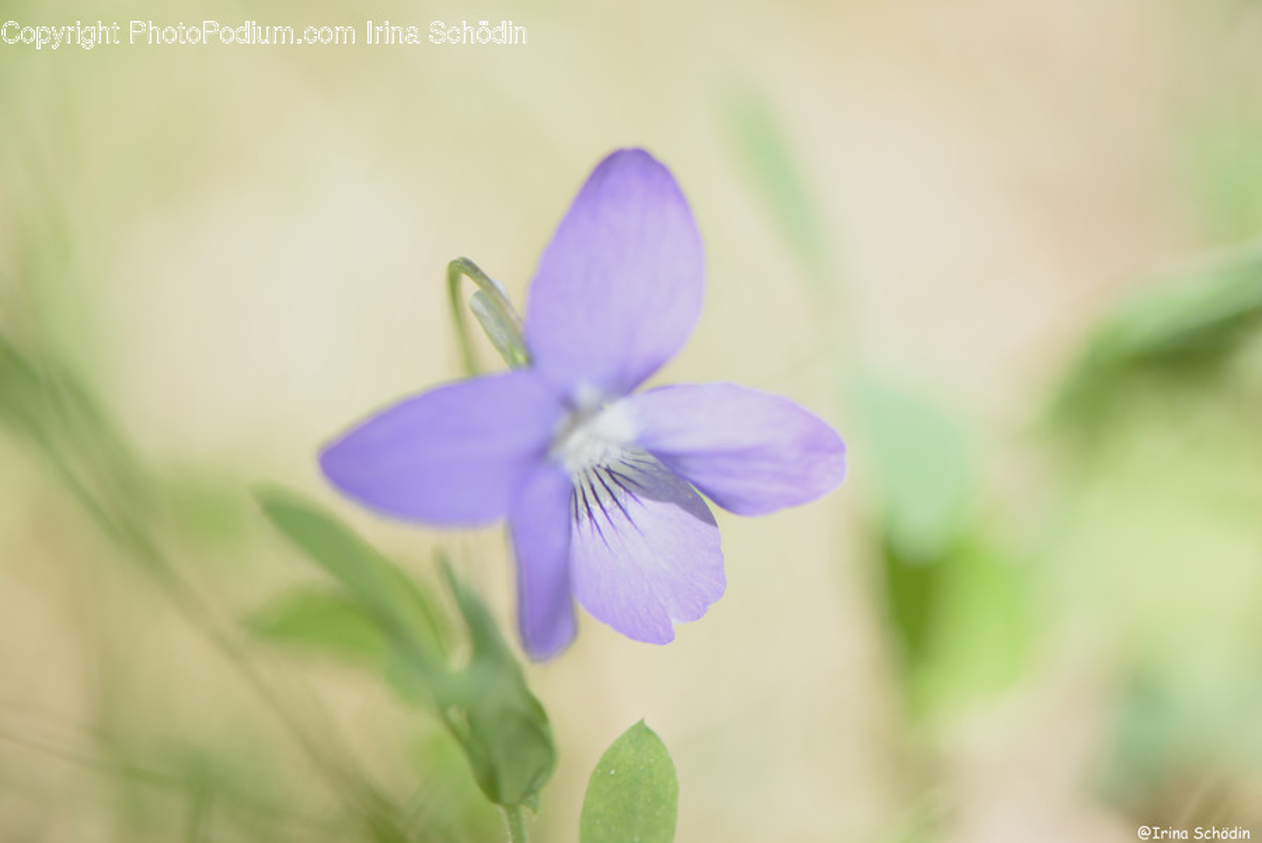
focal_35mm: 105
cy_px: 422
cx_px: 631
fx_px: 3682
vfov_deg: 13.1
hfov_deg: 19.4
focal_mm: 105
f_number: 6.3
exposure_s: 1/2000
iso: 800
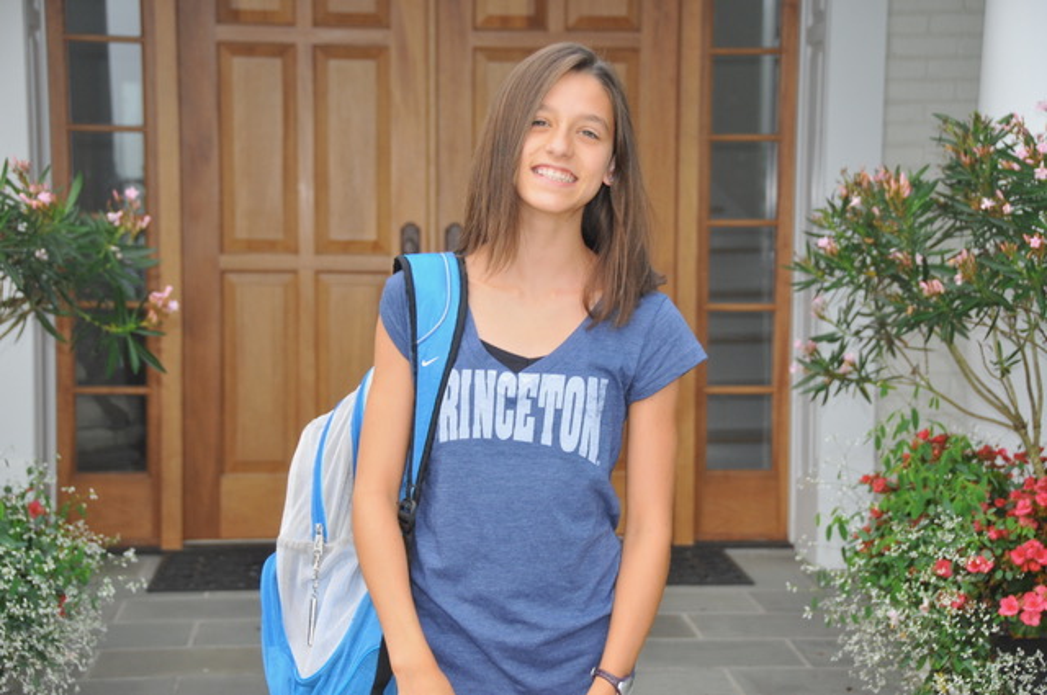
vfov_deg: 19.7
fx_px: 2004
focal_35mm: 69
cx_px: 524
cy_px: 348
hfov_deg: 29.3
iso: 400
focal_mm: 46
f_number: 4.5
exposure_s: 1/60
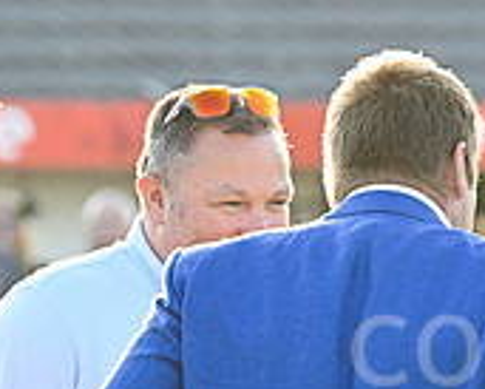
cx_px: 723
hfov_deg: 3.0
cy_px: 524
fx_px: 9120
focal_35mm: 635
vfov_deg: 2.4
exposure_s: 1/500
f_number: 5.6
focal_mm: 200
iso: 1000
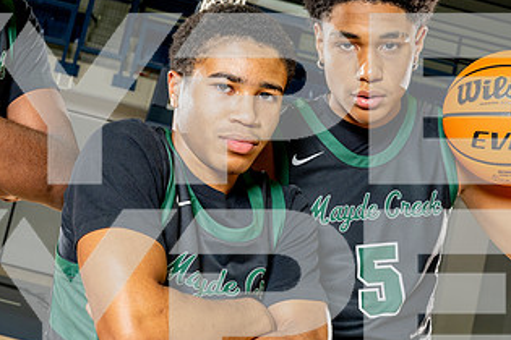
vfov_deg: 22.8
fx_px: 837
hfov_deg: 33.4
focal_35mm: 59
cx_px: 143
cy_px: 100
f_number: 7.1
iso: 640
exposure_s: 1/250
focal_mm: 32
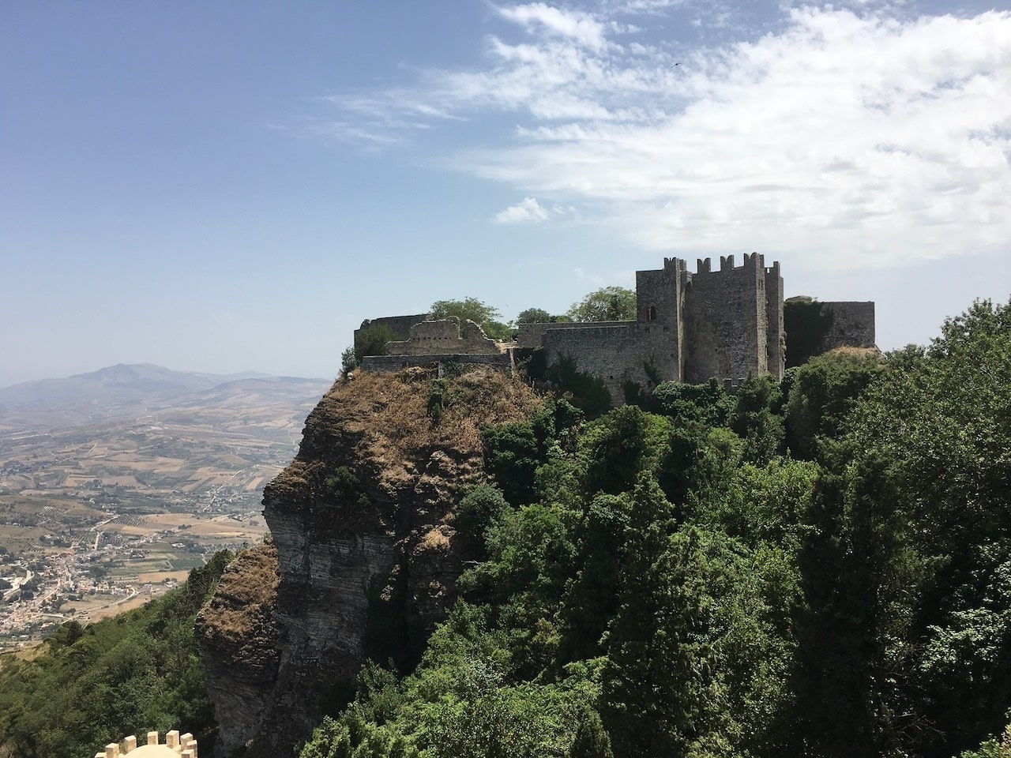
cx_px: 506
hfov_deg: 61.7
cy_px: 379
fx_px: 847
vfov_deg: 48.2
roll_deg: +0.8
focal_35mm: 29
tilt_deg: -2.0
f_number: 2.2
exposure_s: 1/2024
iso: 25
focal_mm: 4.15
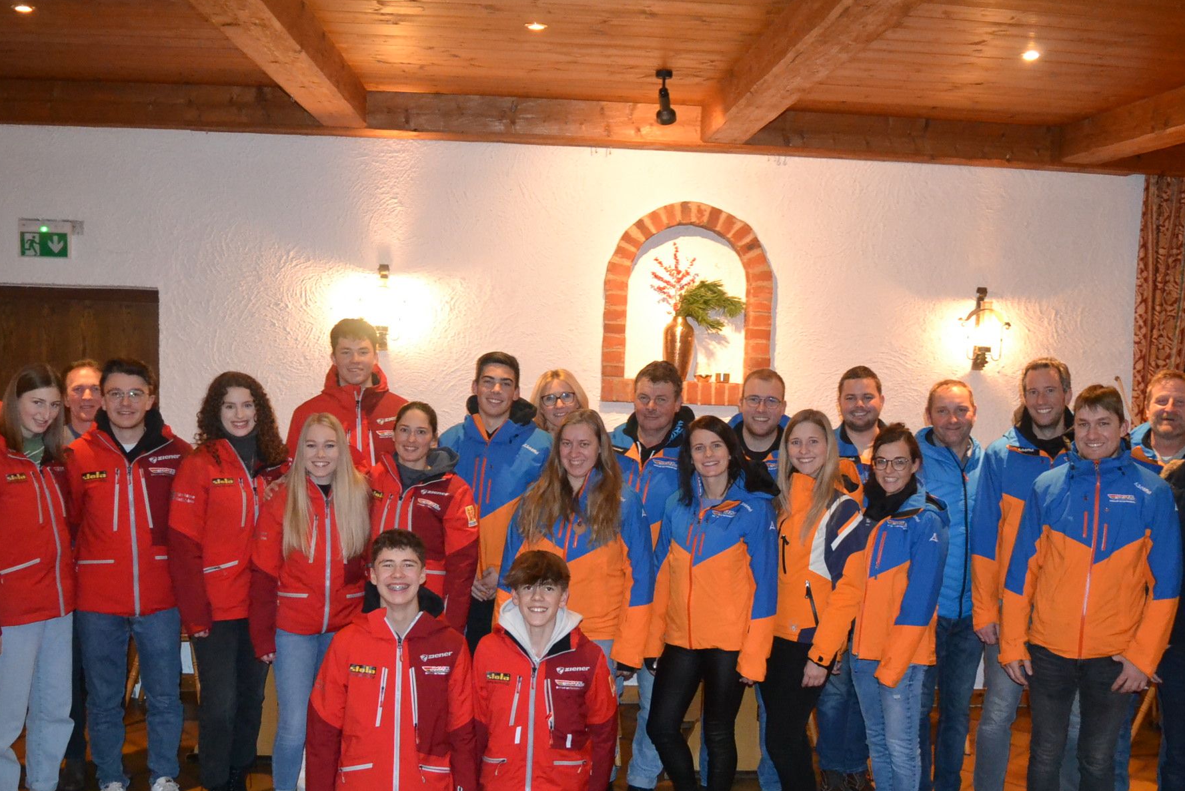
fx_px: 1152
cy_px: 434
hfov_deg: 54.4
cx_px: 632
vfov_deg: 37.8
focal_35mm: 35
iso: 3200
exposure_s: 1/60
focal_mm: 18
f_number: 3.5
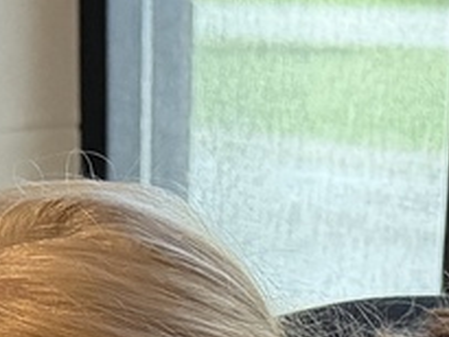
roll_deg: +0.1
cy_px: 764
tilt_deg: -24.2
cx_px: -15
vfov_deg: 10.8
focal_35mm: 120
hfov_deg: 16.0
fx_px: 1557
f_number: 1.78
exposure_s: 1/30
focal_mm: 6.76
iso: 800
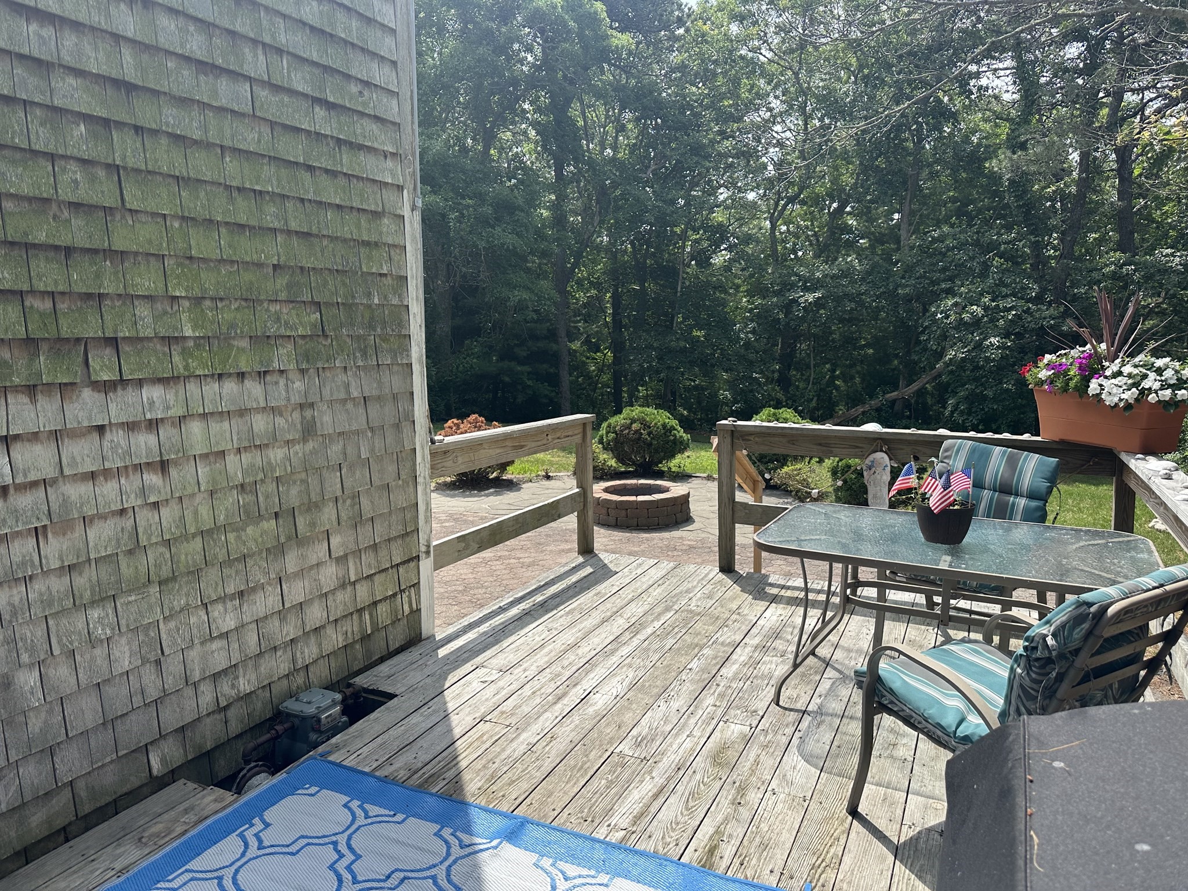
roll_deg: +0.8
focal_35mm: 24
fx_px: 824
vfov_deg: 56.8
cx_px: 594
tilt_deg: -7.0
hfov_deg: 71.6
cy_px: 446
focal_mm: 6.86
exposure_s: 1/2469
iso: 80
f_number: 1.78
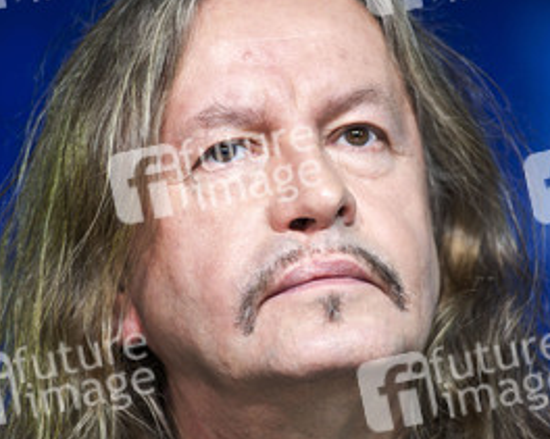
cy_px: 279
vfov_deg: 5.9
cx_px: 276
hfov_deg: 7.4
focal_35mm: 263
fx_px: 4279
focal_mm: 185
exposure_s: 1/160
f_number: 5
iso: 800
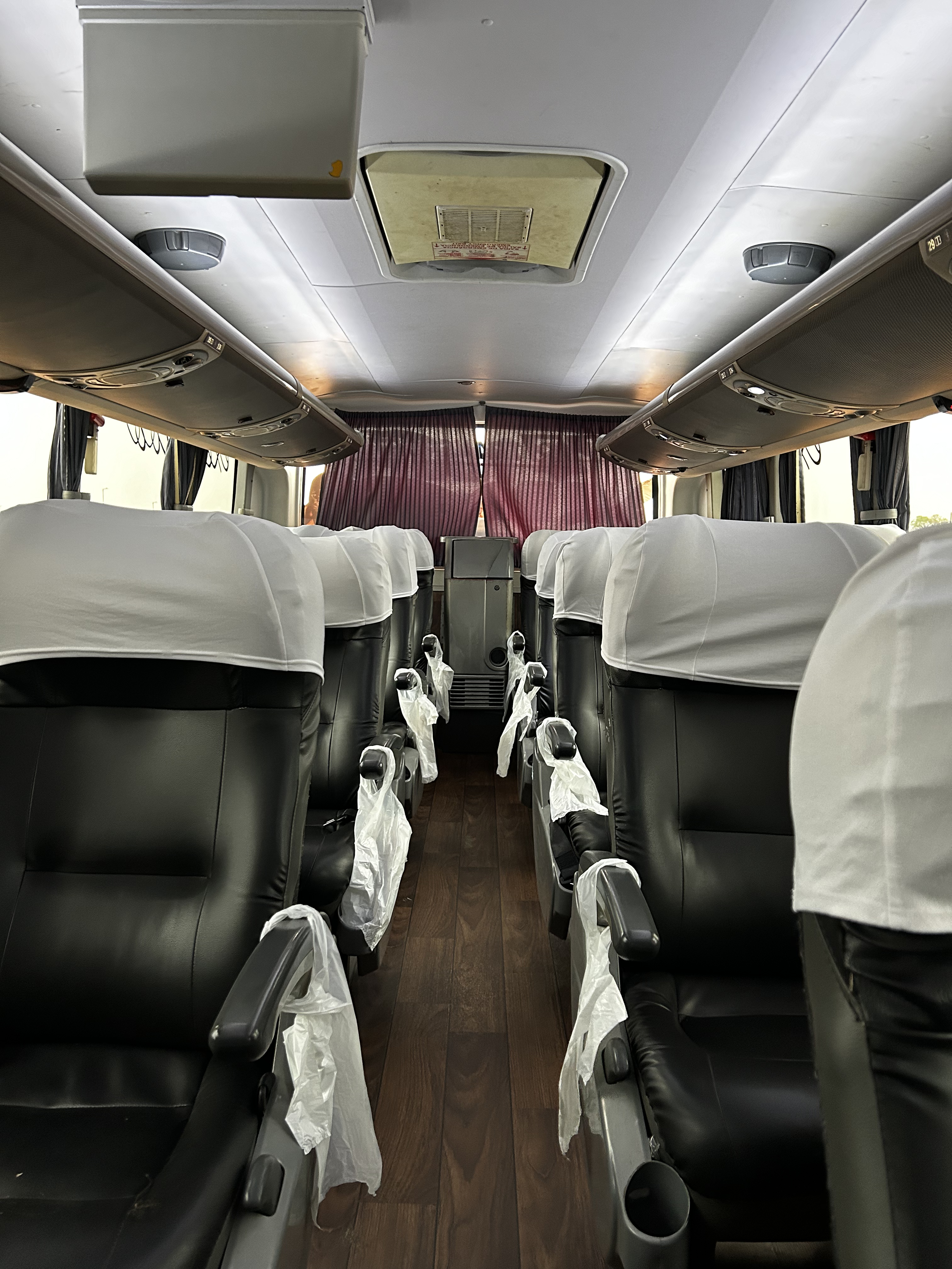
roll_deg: -1.3
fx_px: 953
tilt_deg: -5.3
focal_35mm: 26
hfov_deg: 53.1
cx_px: 476
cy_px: 634
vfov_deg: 67.3
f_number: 1.5
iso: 250
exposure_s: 1/60
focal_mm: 5.7
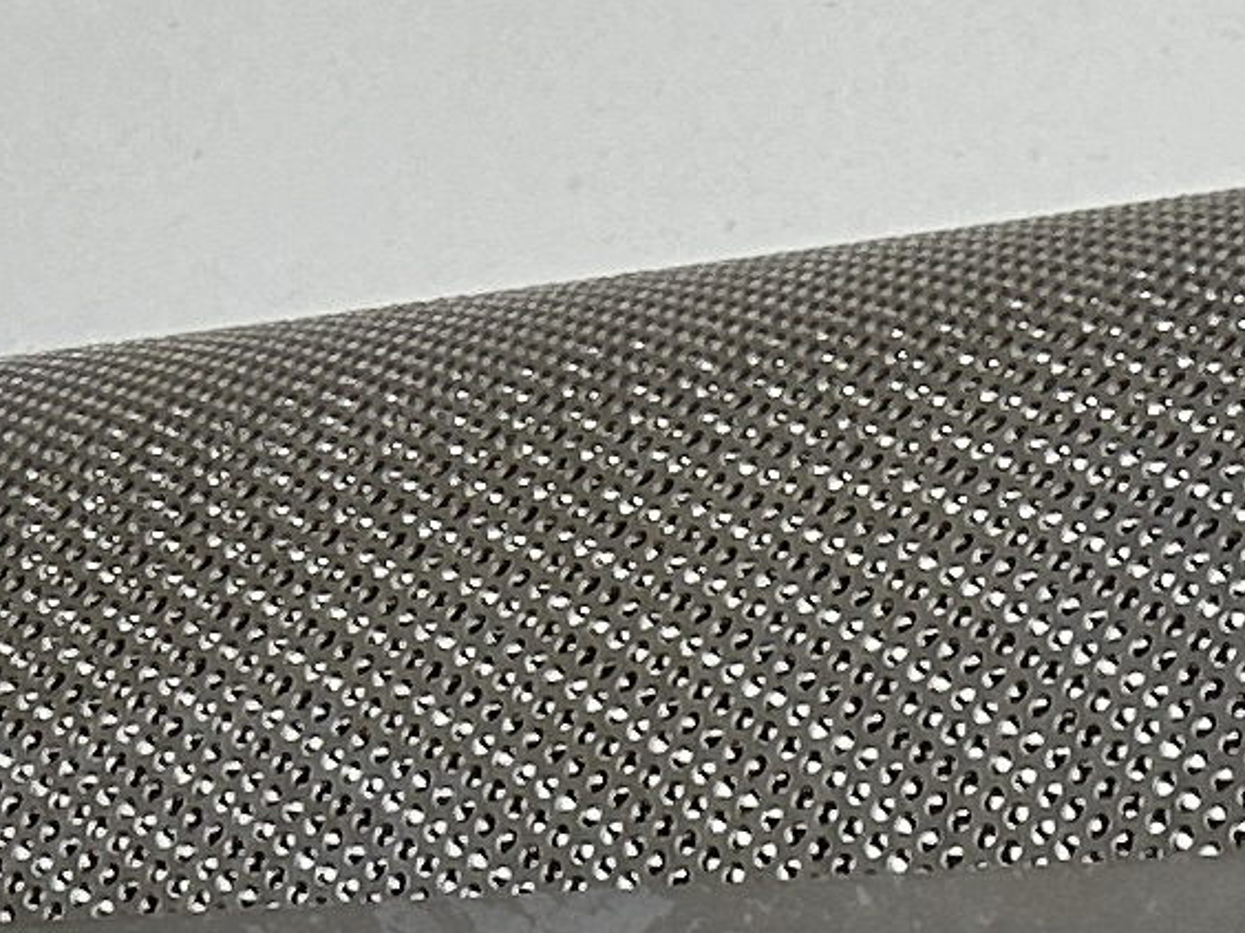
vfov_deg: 7.3
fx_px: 6690
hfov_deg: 10.5
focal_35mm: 186
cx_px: 1386
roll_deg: +1.0
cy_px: 2556
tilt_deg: -1.7
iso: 40
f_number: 1.5
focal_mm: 5.7
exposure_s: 1/209
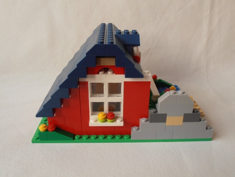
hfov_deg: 50.1
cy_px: 88
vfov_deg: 38.7
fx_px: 251
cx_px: 118
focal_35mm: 37
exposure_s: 1/40
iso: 100
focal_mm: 6.61
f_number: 3.9
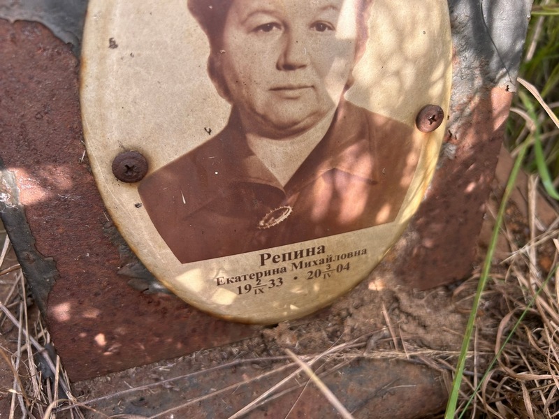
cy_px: 210
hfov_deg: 67.3
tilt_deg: -58.1
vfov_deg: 53.1
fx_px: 420
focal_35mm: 26
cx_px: 280
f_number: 1.5
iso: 50
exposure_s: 1/604
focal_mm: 5.7
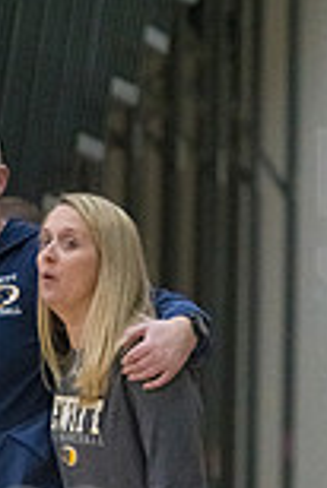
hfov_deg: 2.9
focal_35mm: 482
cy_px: 555
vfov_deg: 4.3
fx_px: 6552
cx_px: 41
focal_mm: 165
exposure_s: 1/1600
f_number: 3.5
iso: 6400
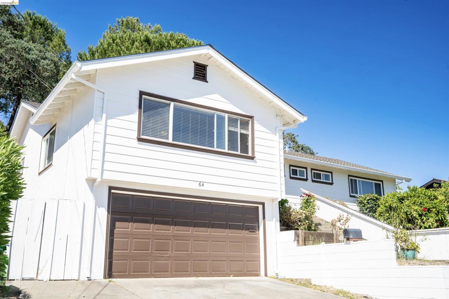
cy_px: 150
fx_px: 449
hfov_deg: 53.1
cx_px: 224
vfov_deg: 36.8
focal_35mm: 36
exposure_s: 1/160
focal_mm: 36
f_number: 9
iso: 80
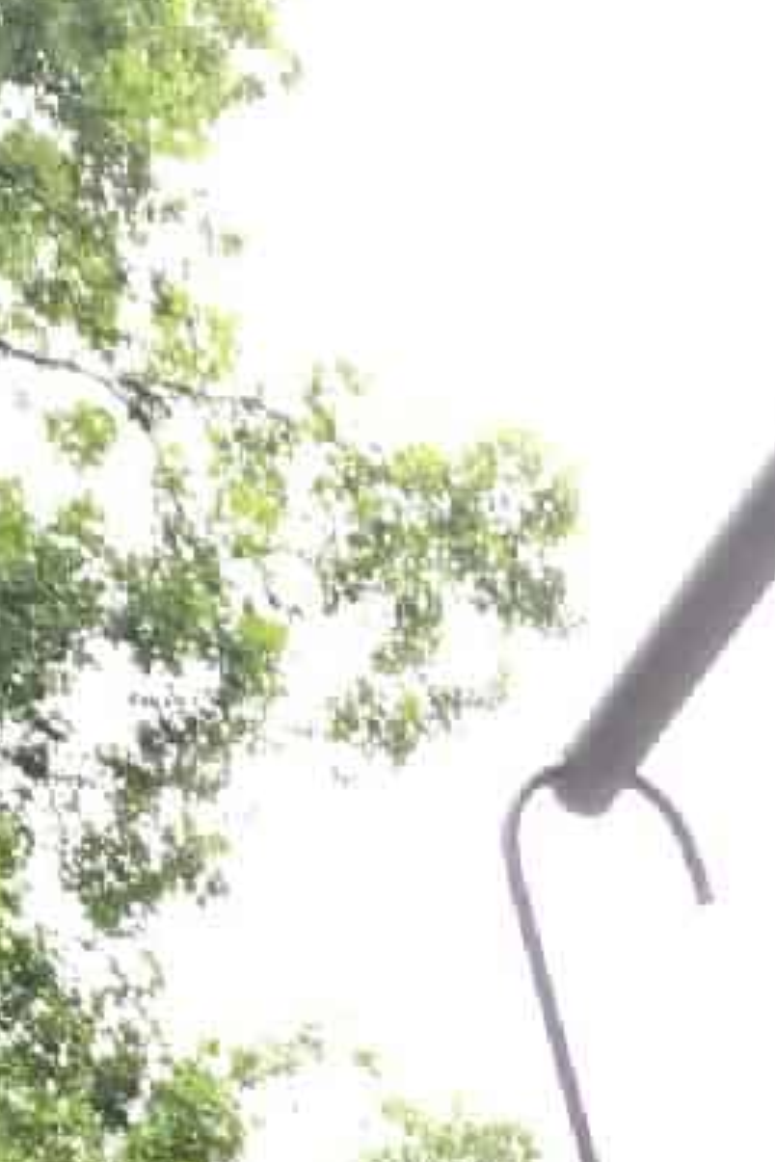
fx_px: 3746
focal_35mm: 116
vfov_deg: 16.0
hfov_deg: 11.6
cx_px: 937
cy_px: 1783
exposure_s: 1/120
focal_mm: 4
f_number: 1.8
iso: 40
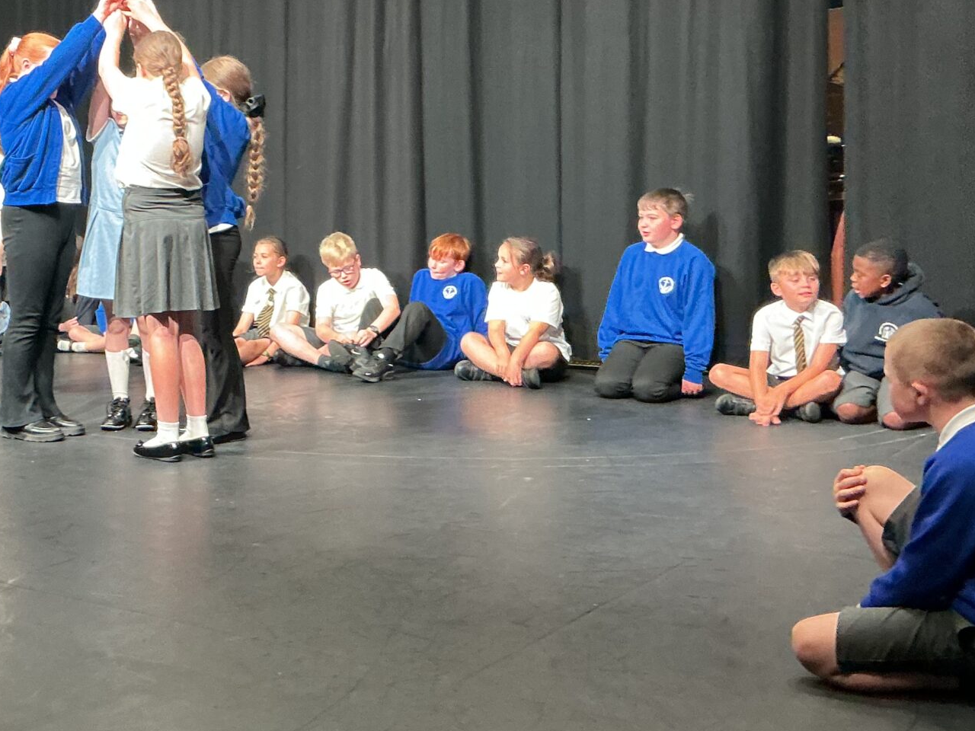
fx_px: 1634
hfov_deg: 32.3
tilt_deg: -4.6
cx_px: 185
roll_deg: +0.6
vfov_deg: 25.1
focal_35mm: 58
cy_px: 261
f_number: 1.8
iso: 250
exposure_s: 1/50
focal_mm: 3
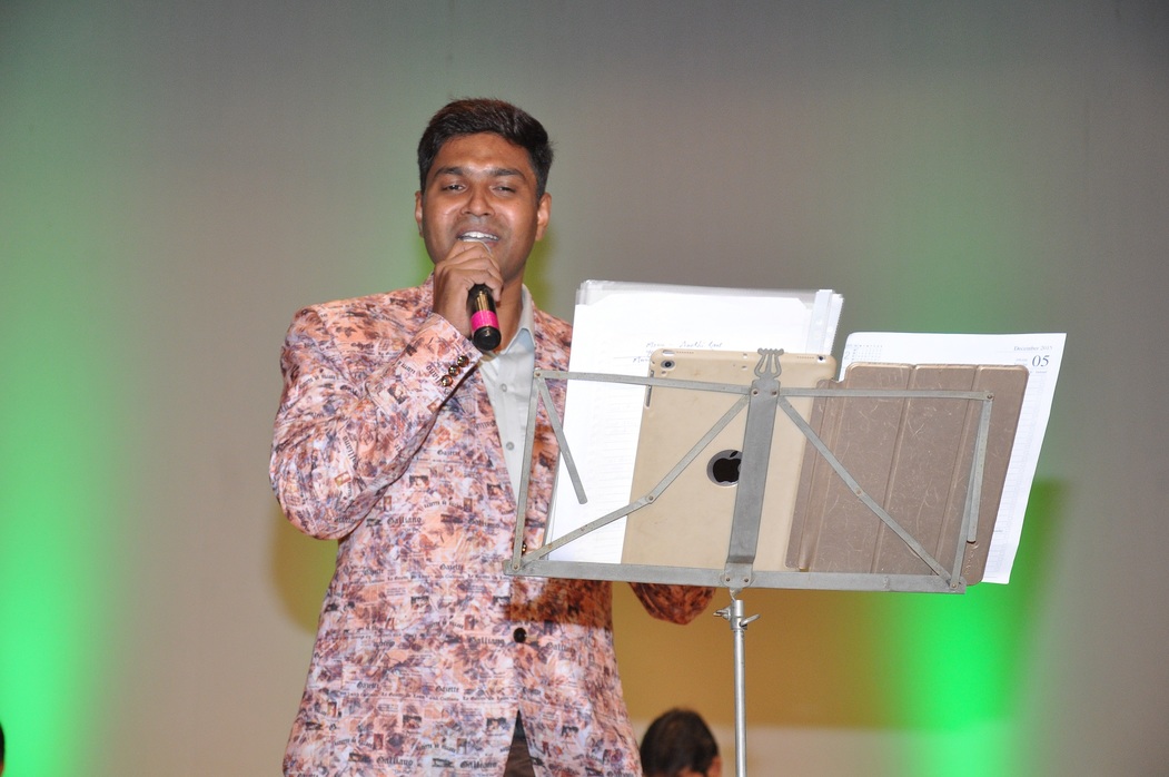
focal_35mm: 99
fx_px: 3211
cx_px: 584
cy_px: 388
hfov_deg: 20.6
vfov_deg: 13.8
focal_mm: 66
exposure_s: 1/125
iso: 1000
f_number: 5.6
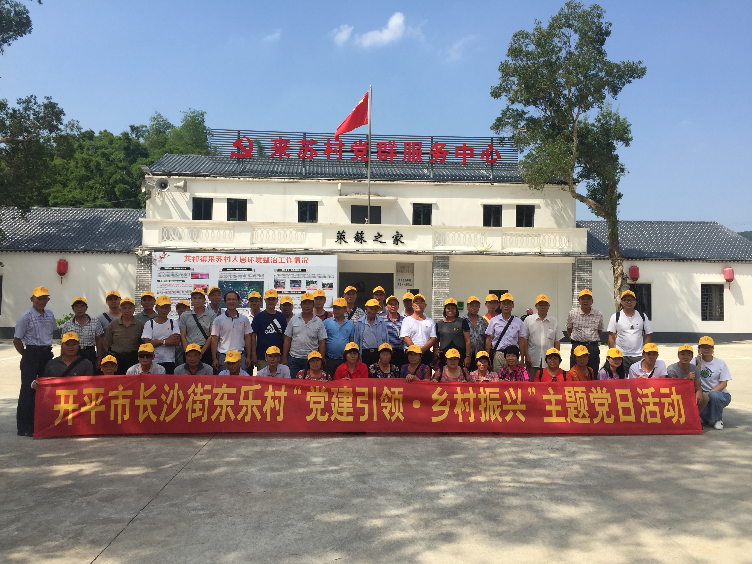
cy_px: 282
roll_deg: -1.2
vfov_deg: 48.2
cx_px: 376
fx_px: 630
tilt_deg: +0.8
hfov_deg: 61.7
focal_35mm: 29
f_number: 2.2
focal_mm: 4.15
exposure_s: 1/1980
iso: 32
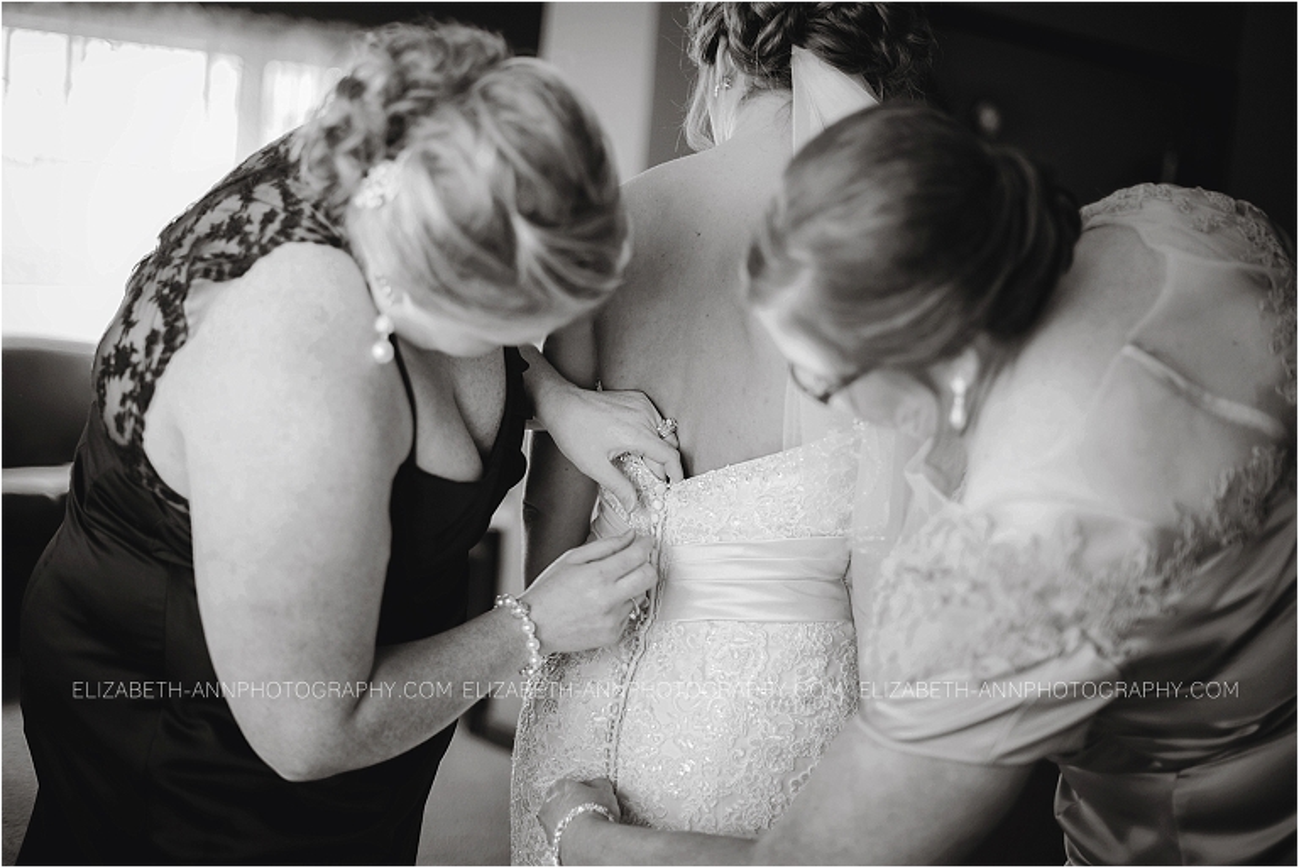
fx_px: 1805
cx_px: 650
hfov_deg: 39.6
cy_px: 434
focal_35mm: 50
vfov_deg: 27.0
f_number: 1.4
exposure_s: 1/125
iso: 320
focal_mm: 50
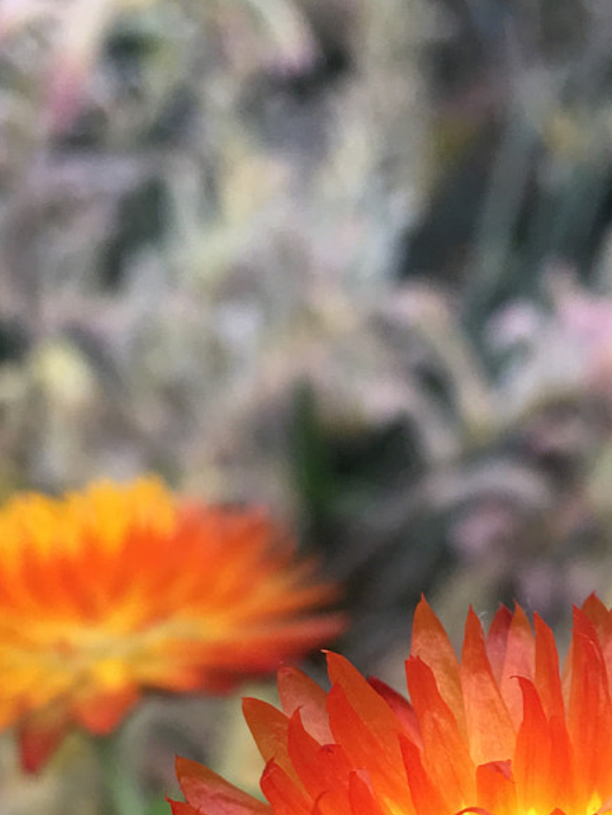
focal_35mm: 79
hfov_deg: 18.7
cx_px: 379
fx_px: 1860
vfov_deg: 23.9
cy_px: 768
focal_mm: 4.15
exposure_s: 1/33
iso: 32
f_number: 2.2
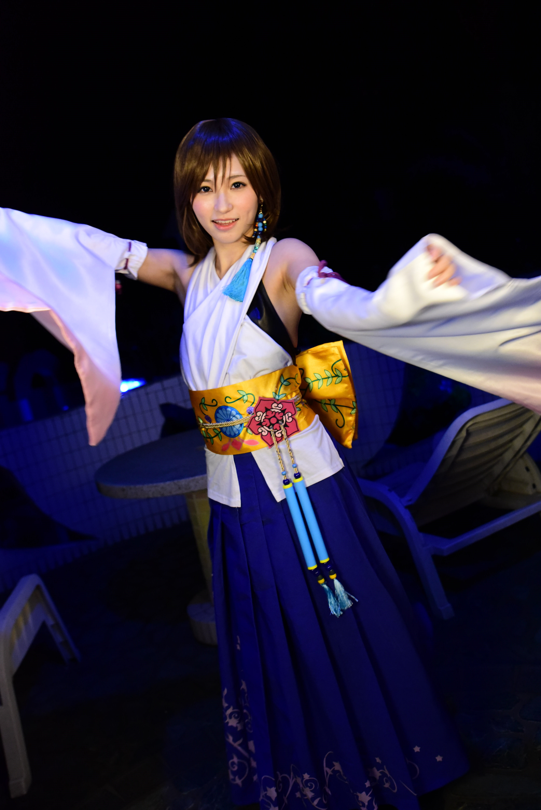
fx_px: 788
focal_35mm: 35
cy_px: 405
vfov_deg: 54.4
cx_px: 270
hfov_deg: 37.9
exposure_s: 1/100
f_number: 4.5
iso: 5000
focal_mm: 35
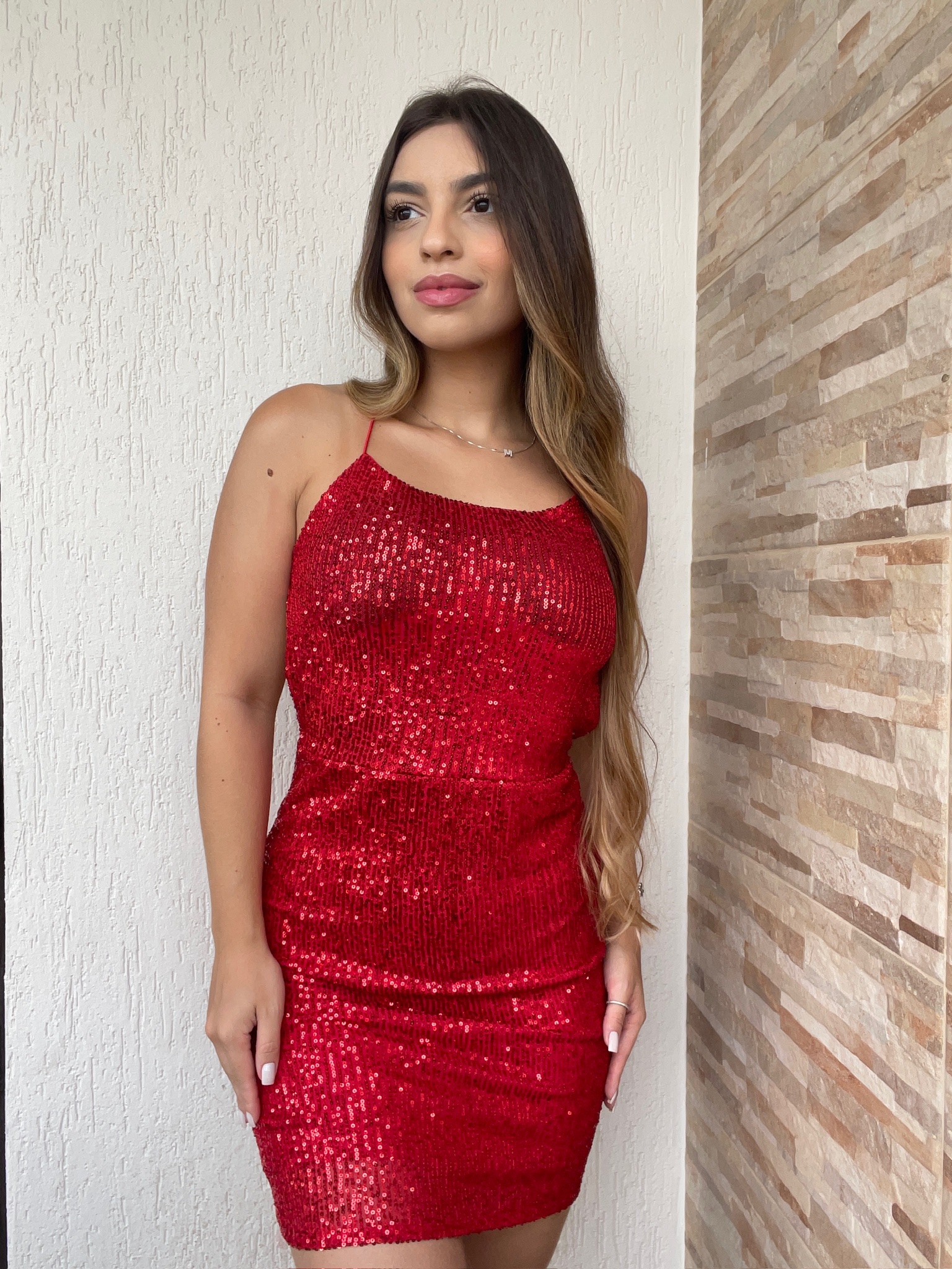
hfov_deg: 46.8
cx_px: 476
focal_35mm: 30
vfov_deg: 60.0
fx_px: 1100
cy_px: 634
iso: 50
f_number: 2.2
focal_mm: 2.71
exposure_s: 1/121
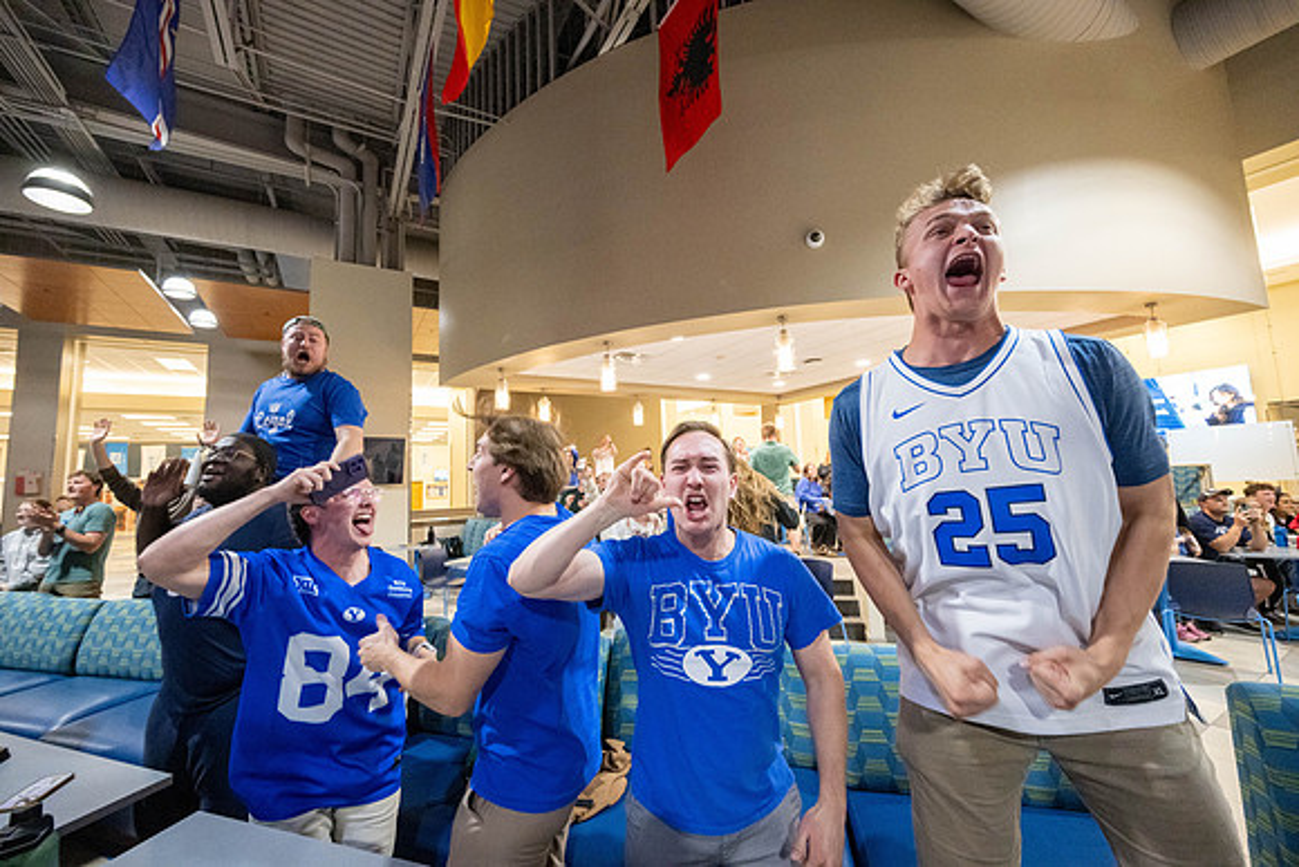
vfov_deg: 77.4
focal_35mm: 15
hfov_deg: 100.4
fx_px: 541
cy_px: 434
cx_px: 650
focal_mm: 15
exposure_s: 1/250
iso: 6400
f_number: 4
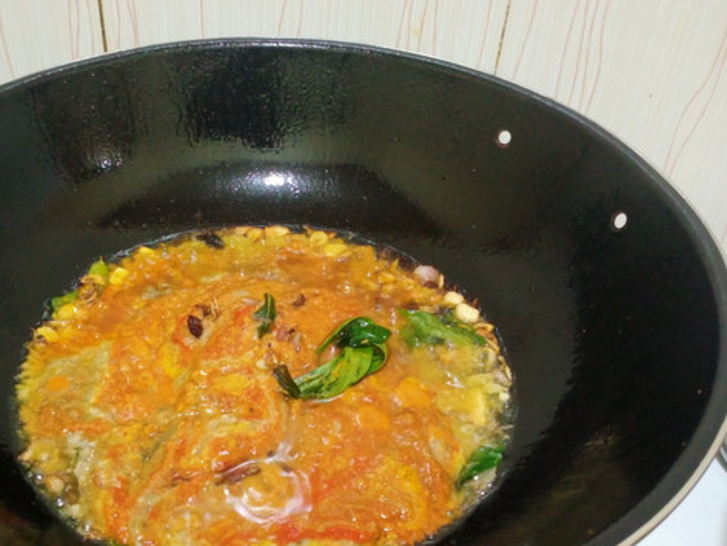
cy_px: 305
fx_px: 798
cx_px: 268
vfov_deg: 37.7
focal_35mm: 38
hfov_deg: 48.5
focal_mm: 4.05
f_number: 1.8
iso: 2182
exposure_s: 1/25
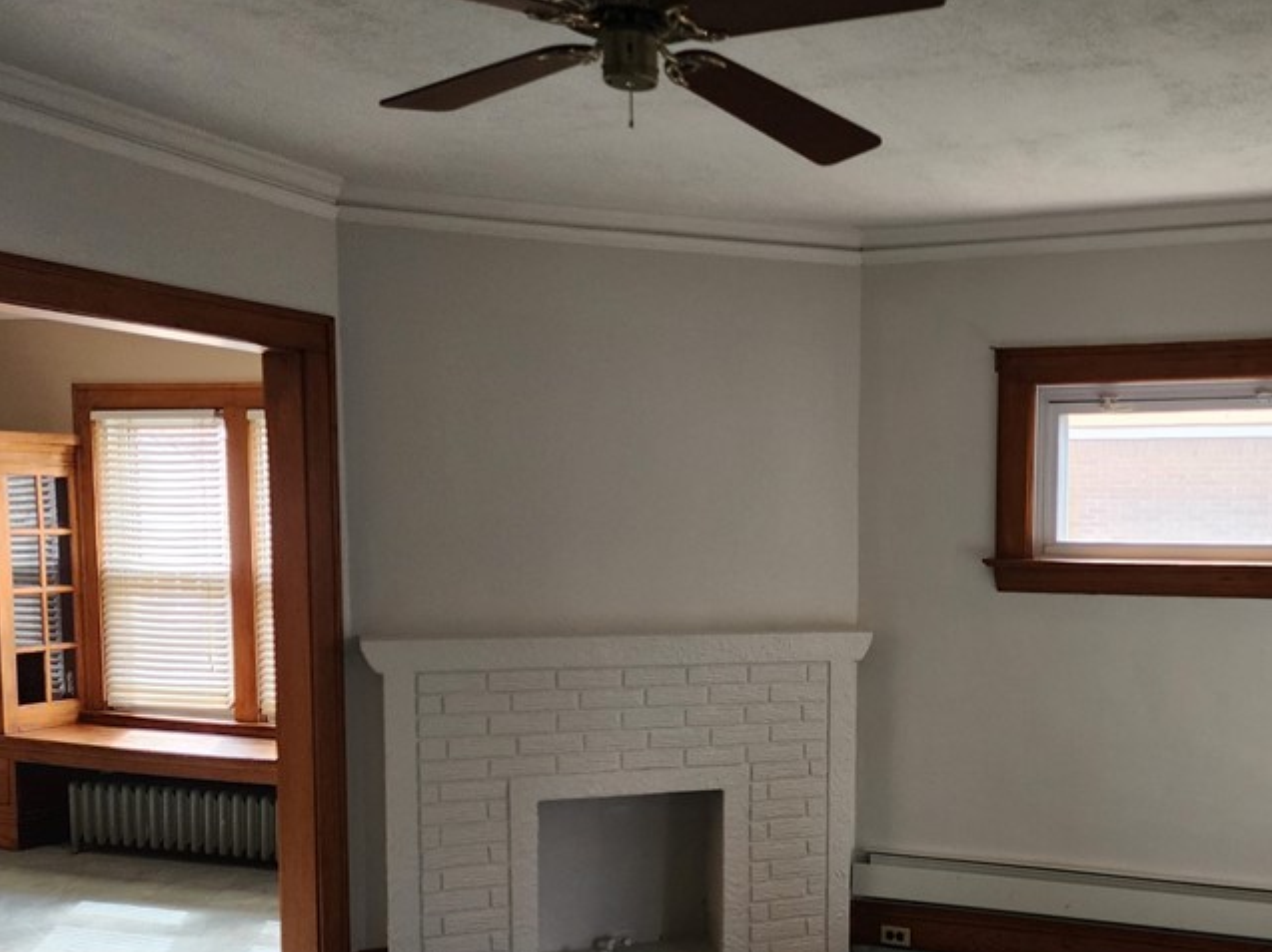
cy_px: 663
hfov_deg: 48.6
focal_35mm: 37
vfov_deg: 38.0
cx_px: 925
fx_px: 1359
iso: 320
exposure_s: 1/120
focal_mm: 6.4
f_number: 1.8
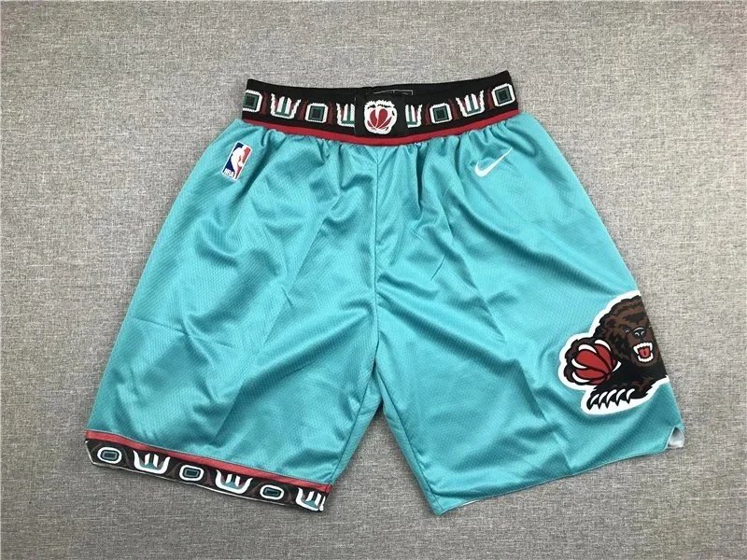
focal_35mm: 28
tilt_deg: -87.5
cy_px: 280
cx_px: 374
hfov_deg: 63.4
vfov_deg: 49.7
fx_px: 604
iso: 25
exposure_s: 1/50
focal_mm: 3.99
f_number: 1.8
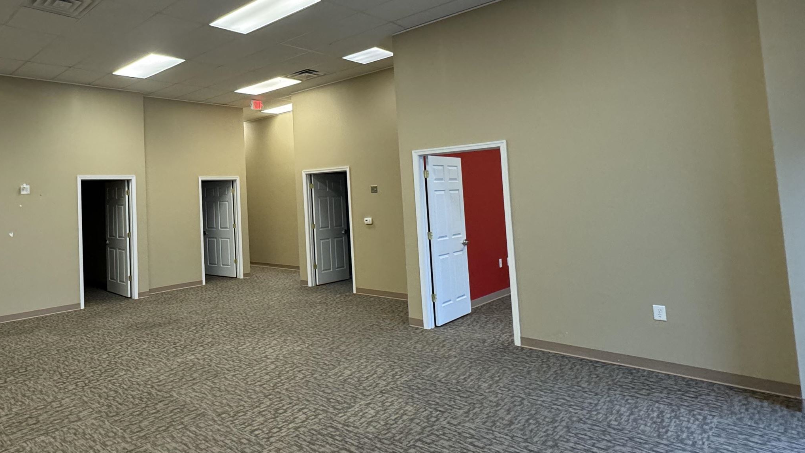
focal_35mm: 23
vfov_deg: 49.1
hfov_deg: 74.4
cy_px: 171
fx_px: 491
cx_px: 226
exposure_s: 1/60
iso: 320
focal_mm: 2.22
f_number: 2.2
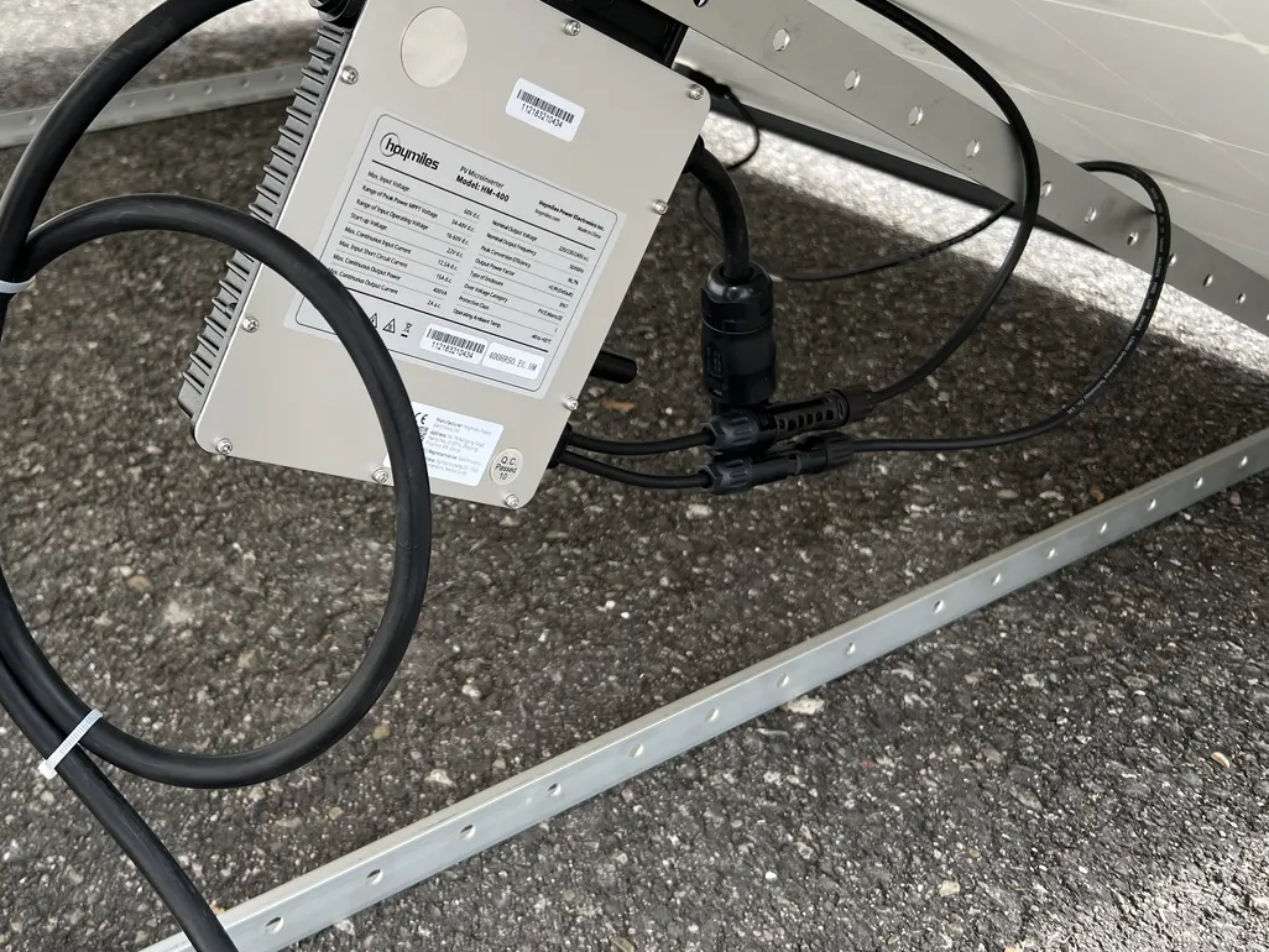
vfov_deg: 37.5
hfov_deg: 48.1
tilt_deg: -26.9
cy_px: 351
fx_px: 1393
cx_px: 419
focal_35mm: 38
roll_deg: +3.5
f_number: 1.5
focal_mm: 5.7
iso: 50
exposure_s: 1/797
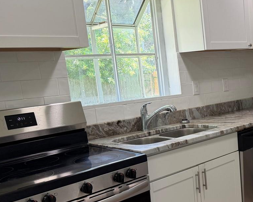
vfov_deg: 30.7
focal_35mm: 49
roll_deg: +2.9
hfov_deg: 34.9
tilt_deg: -8.0
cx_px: 246
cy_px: 131
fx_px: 367
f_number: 1.78
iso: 100
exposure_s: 1/120
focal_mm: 6.76
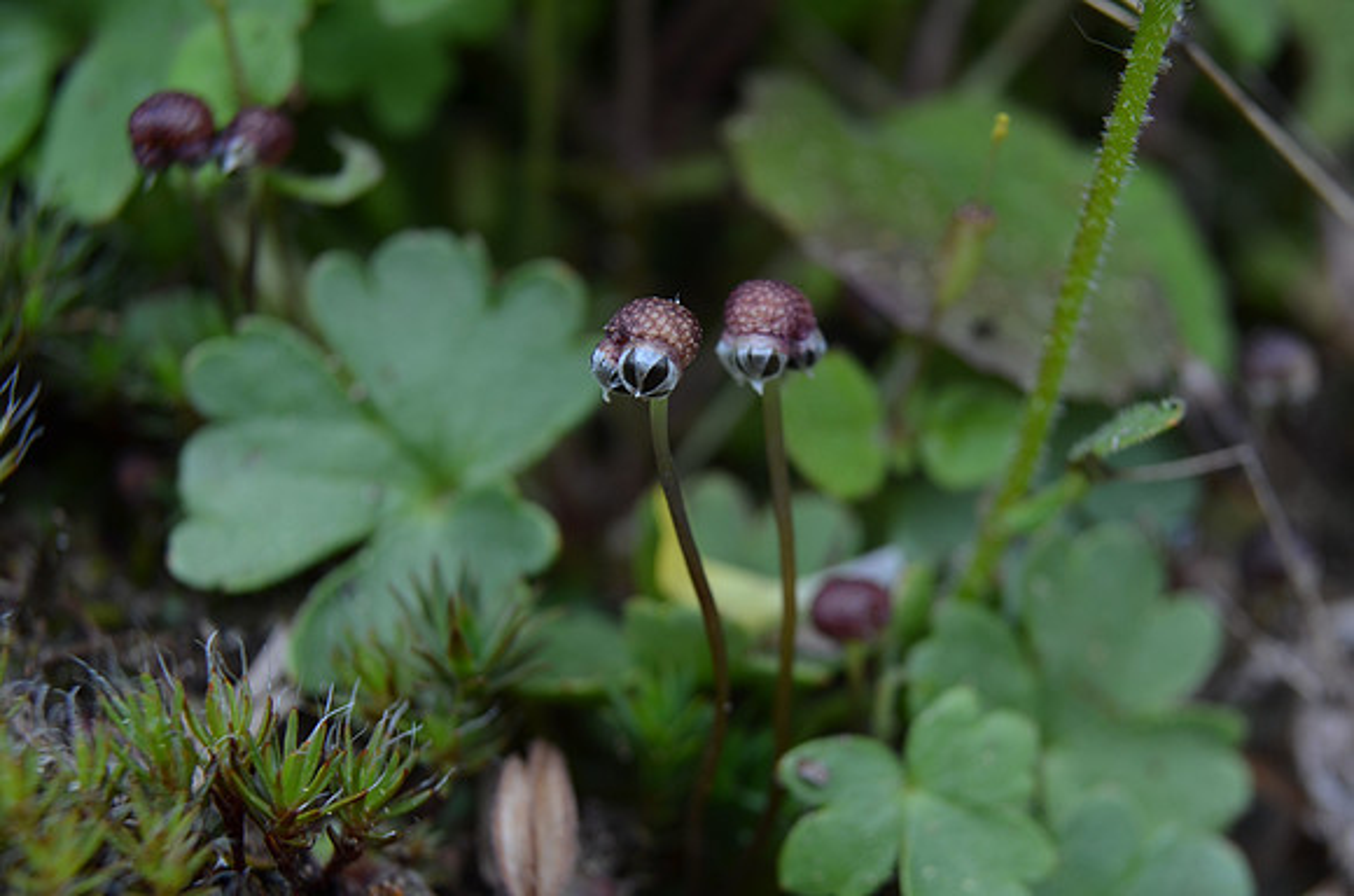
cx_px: 677
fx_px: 2027
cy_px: 448
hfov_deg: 36.9
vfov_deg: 24.9
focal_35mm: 54
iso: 140
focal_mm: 36
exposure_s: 1/60
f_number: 8
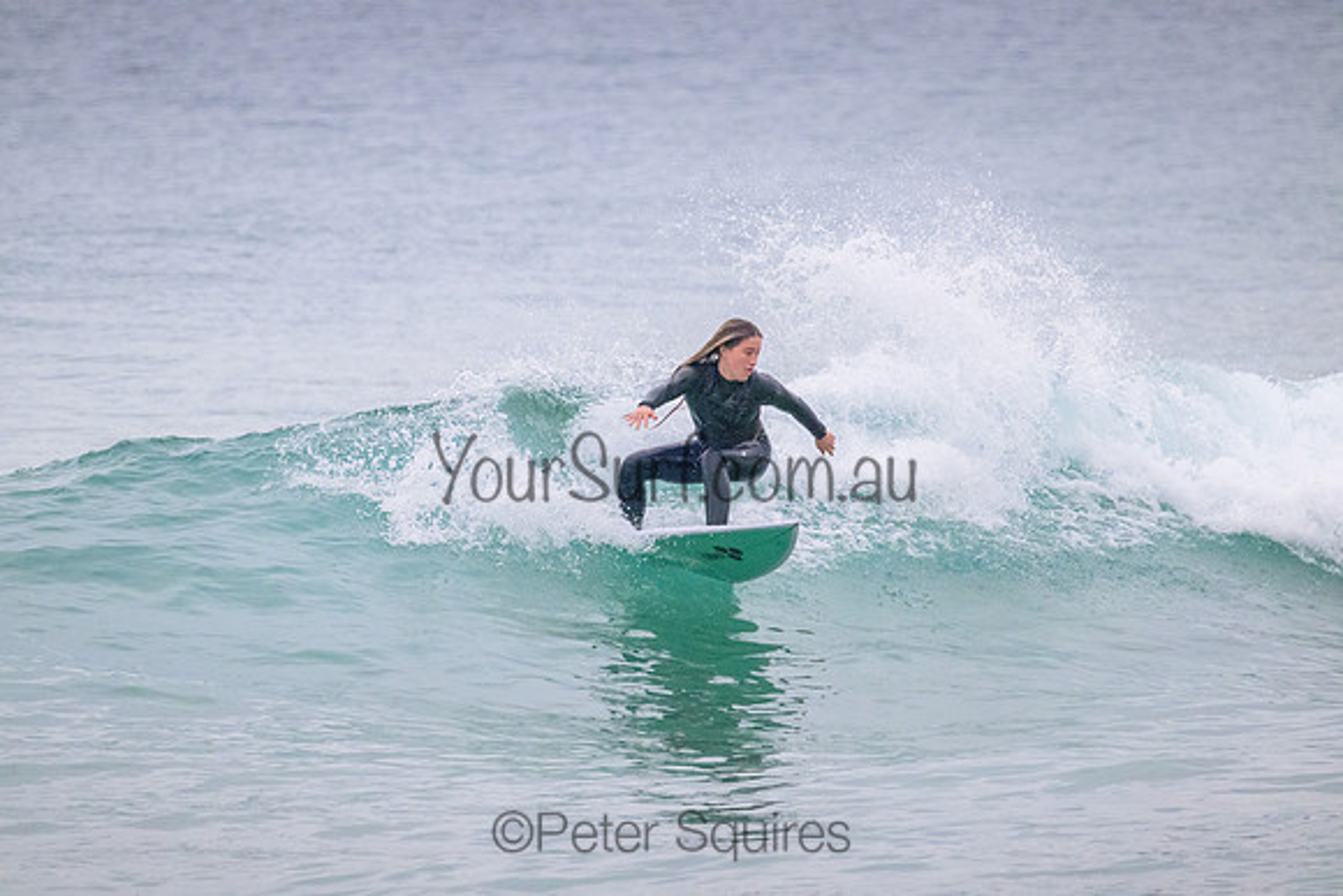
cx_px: 672
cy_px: 448
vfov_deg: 1.7
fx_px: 29850
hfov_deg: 2.6
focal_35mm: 800
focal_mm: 800
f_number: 11
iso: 10000
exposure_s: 1/1250
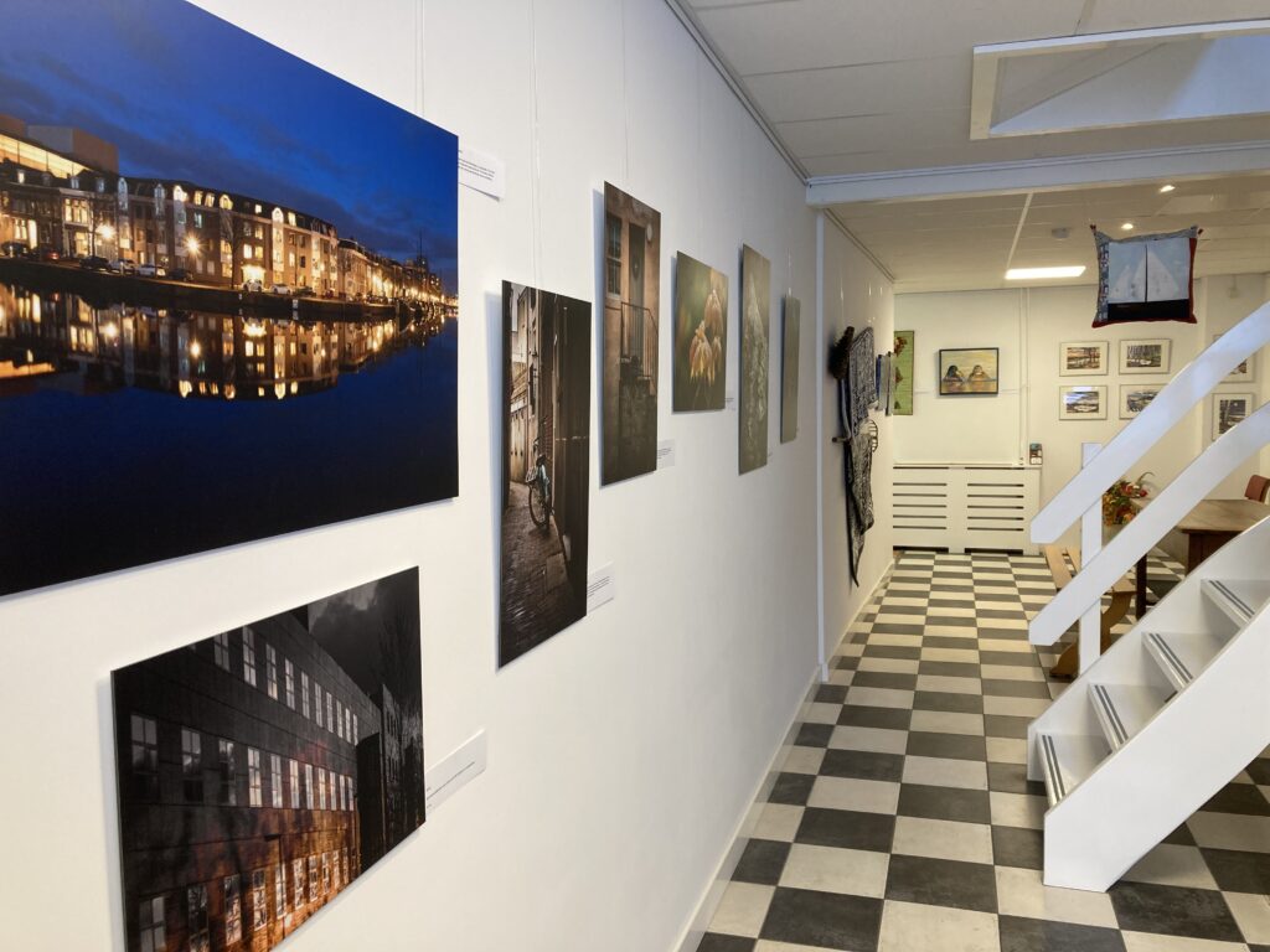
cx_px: 635
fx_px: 1027
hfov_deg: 63.4
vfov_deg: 49.7
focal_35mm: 28
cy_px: 476
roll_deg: +1.1
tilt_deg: -4.0
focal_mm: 3.99
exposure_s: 1/50
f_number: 1.8
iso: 80
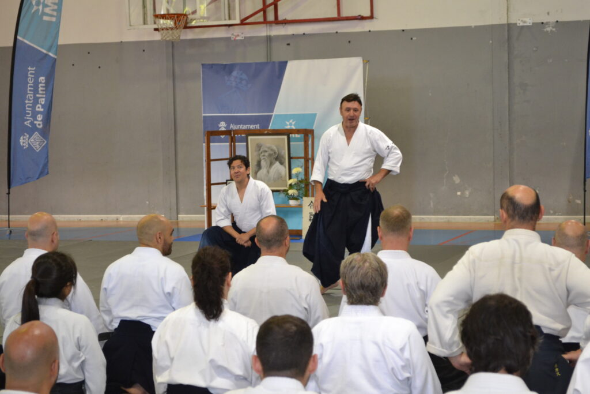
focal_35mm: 82
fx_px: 1352
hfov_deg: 24.6
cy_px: 197
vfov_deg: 16.6
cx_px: 295
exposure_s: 1/60
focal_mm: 55
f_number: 5.6
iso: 1600
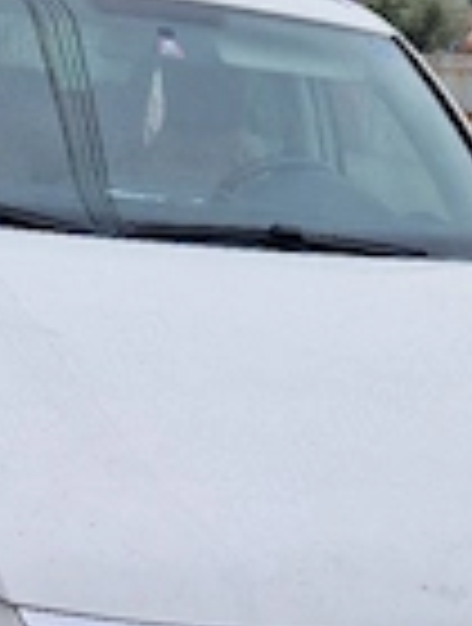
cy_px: 473
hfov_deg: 22.1
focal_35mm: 66
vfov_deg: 28.9
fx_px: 1194
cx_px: 112
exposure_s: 1/909
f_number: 1.8
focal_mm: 5.4
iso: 50
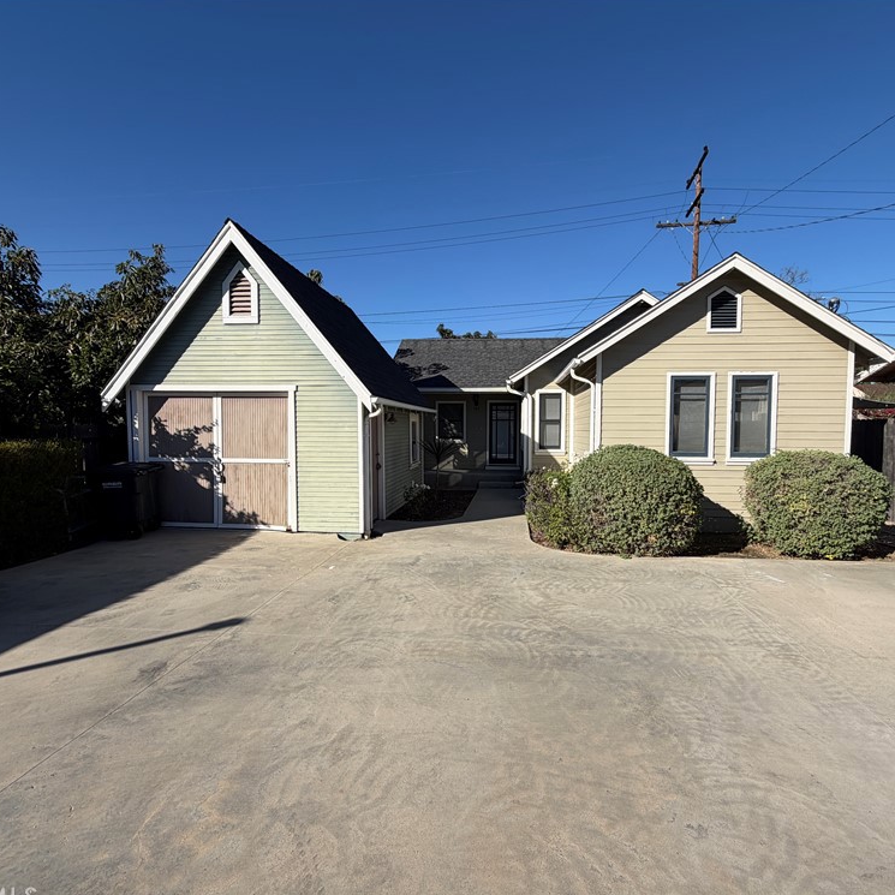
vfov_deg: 84.0
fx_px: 497
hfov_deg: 83.9
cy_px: 454
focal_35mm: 17
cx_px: 472
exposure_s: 1/985
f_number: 2.2
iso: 20
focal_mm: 2.22
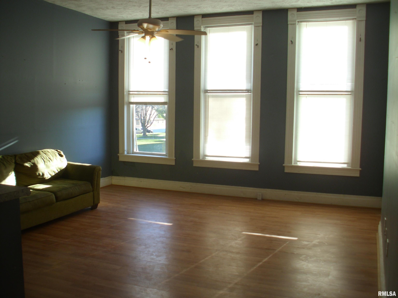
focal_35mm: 38
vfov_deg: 37.7
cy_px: 149
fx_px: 437
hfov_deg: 49.0
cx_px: 199
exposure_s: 1/69
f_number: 2.9
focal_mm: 6.3
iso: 50
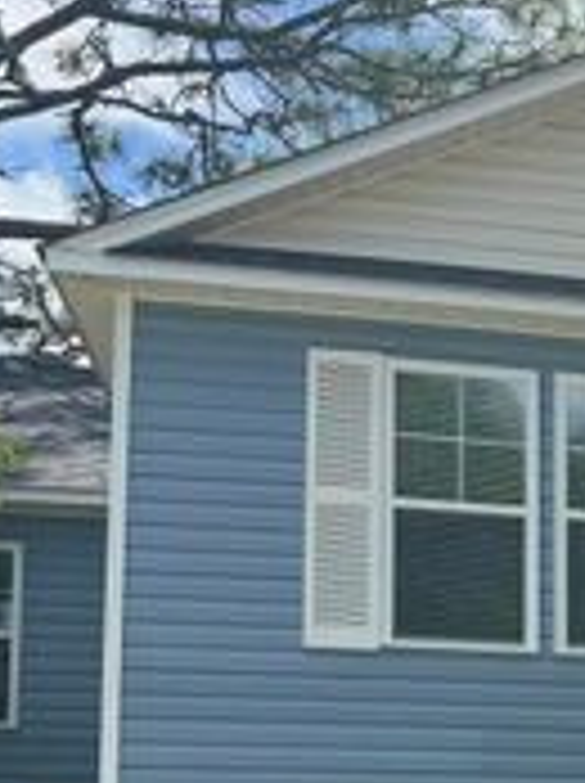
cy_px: 830
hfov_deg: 14.0
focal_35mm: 92
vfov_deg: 20.5
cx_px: 1102
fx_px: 2078
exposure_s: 1/2331
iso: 80
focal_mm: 6.76
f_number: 1.78
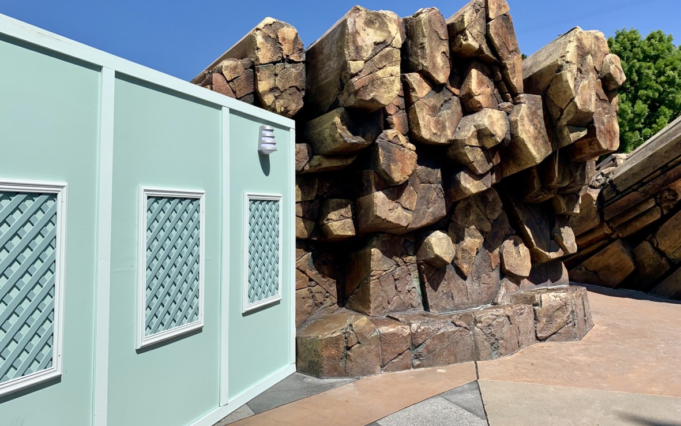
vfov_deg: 44.4
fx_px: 520
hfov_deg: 66.5
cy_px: 180
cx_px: 337
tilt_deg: +3.0
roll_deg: -1.7
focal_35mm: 28
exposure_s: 1/3289
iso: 25
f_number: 1.8
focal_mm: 4.25
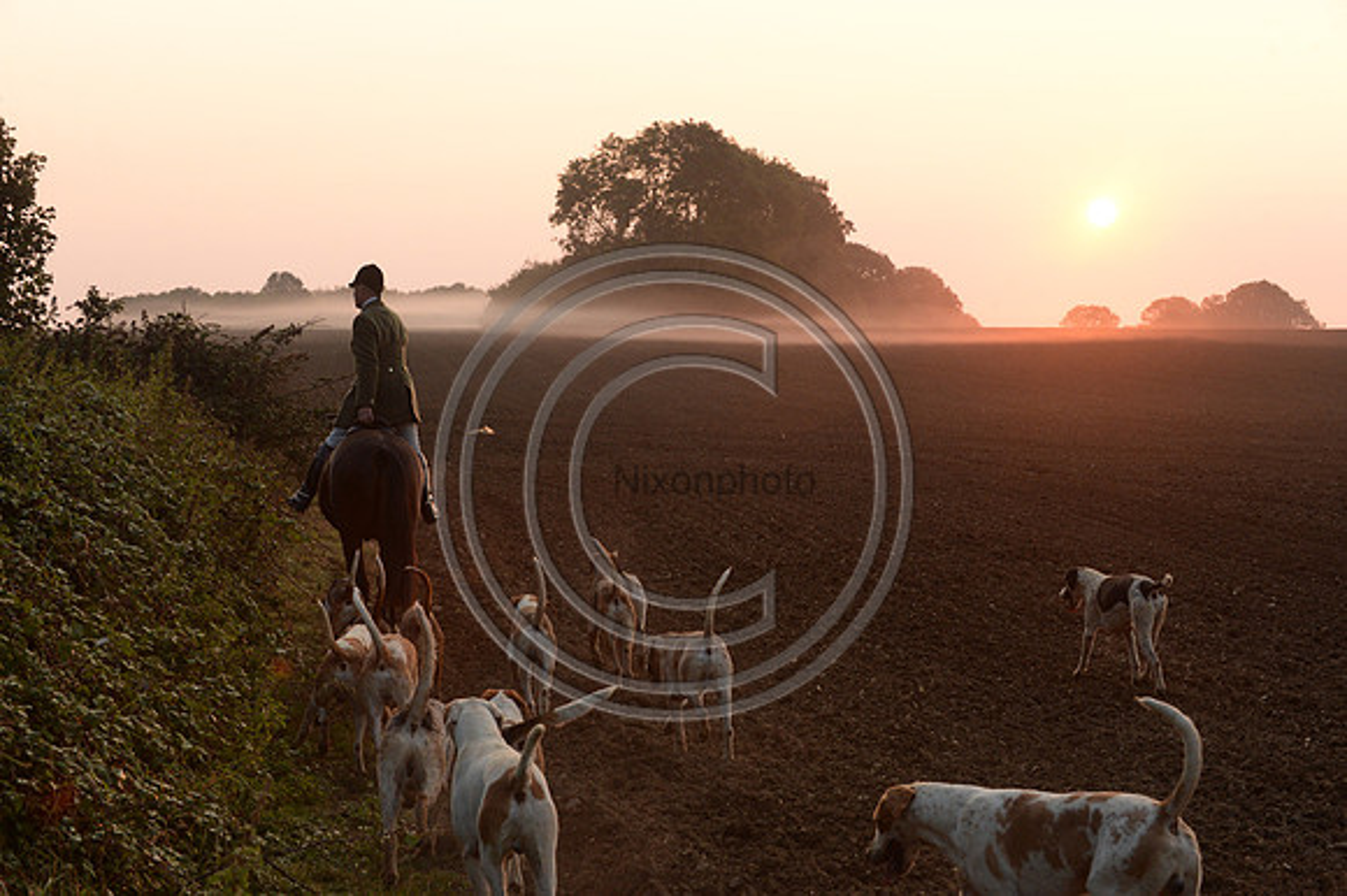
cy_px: 448
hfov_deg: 28.9
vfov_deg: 19.4
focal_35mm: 70
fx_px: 2618
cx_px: 674
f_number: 7.1
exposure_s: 1/500
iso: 2500
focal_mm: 70
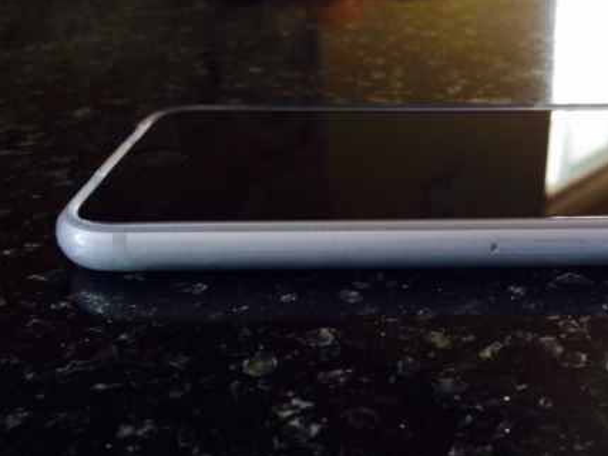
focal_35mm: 45
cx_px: 454
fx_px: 790
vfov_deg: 31.6
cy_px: 338
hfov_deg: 40.9
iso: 200
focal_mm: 4.12
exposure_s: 1/30
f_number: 2.2
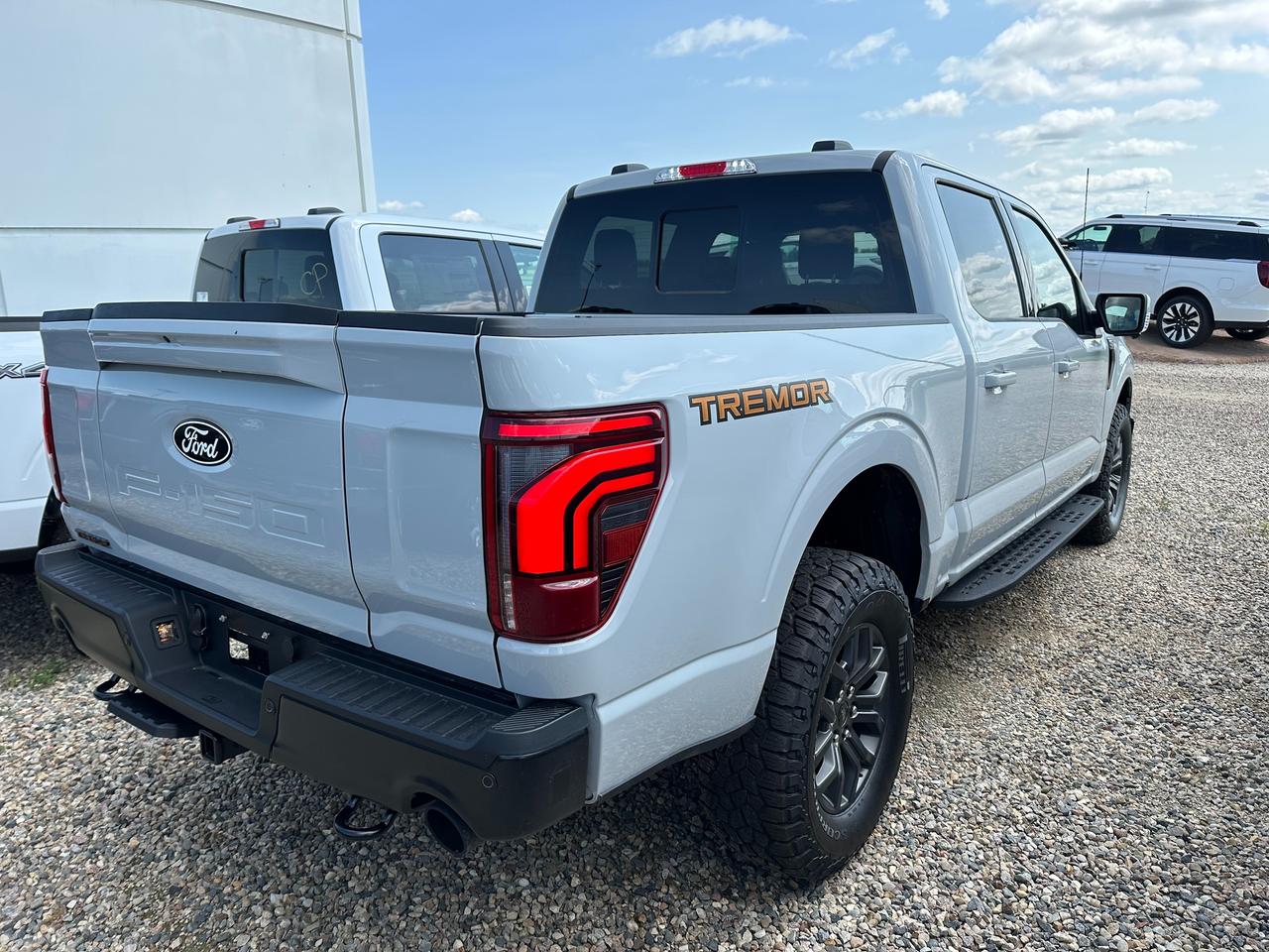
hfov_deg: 71.6
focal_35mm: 24
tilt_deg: -13.3
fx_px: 880
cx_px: 634
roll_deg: +1.5
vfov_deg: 56.8
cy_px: 476
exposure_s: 1/2882
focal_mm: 6.86
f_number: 1.78
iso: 80
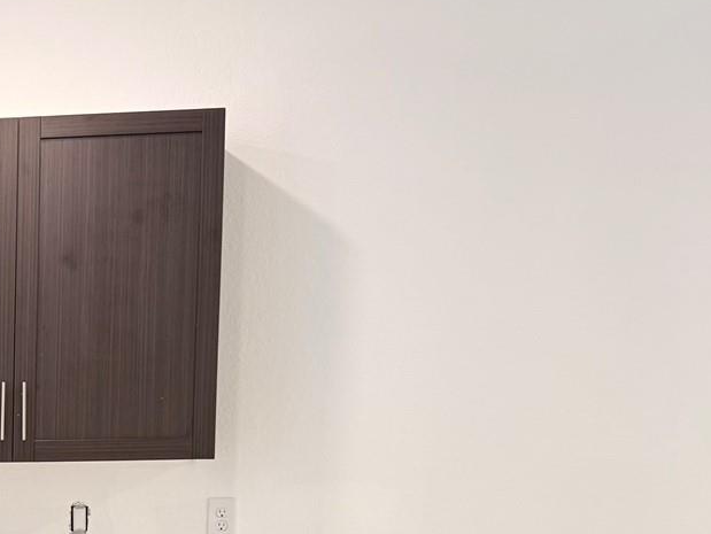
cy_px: 563
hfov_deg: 26.9
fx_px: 1274
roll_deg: -0.4
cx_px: -184
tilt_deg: -5.1
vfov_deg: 22.5
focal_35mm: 62
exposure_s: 1/60
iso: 125
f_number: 1.78
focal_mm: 6.76
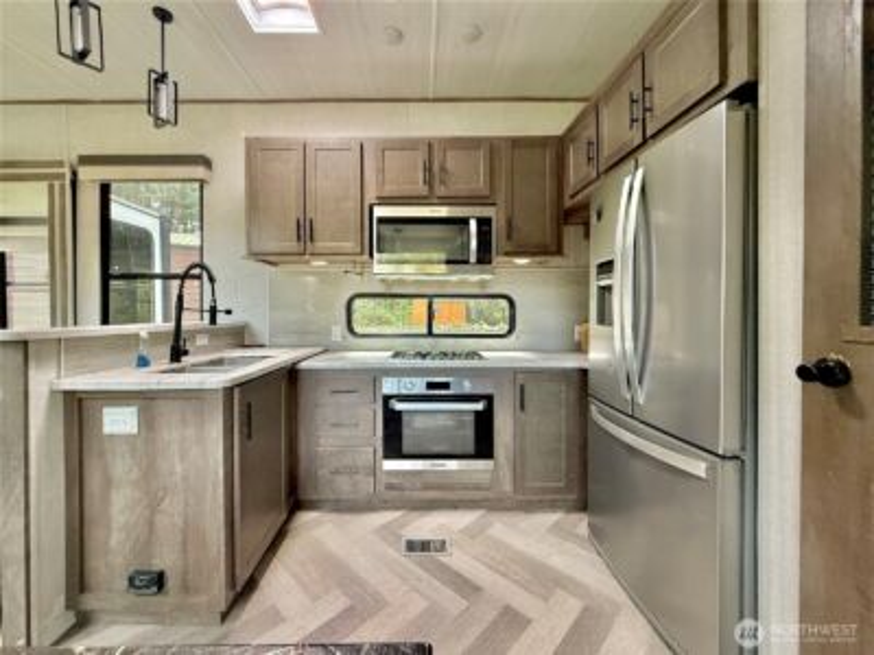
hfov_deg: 102.1
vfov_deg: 85.7
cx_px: 437
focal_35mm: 14
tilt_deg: -1.4
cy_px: 328
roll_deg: +1.3
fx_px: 353
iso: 320
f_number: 2.2
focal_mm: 2.22
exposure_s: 1/66
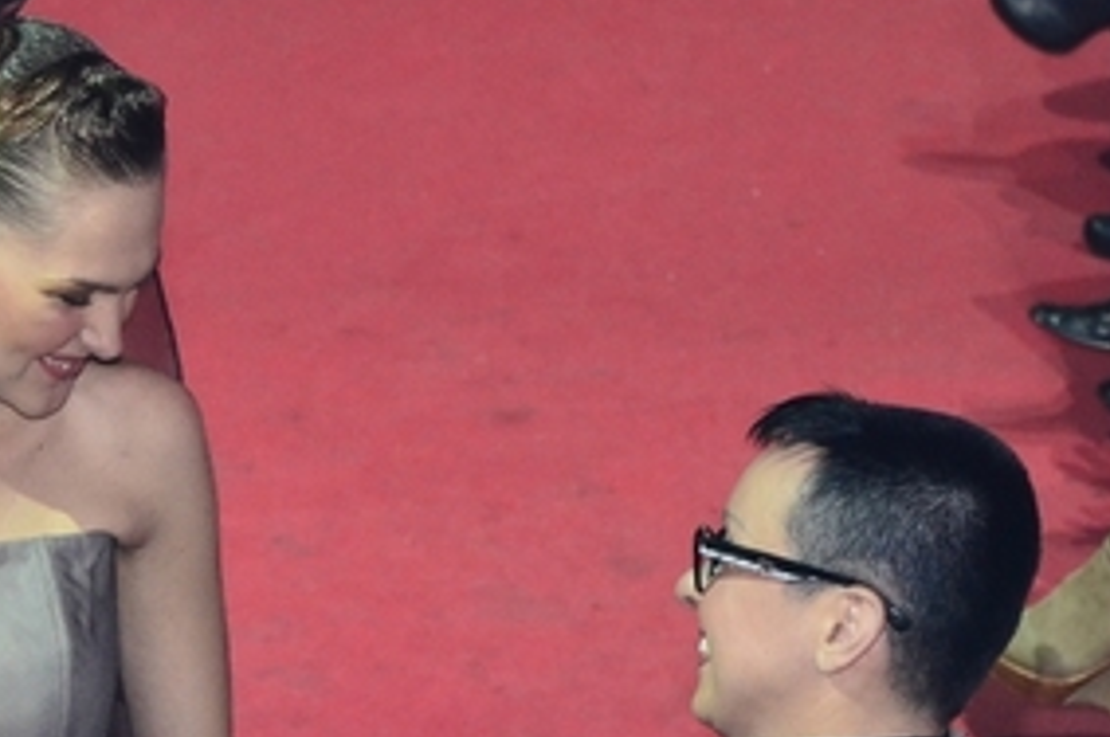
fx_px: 10883
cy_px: 666
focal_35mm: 353
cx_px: 159
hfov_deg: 5.8
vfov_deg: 3.9
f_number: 5.6
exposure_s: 1/125
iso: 1000
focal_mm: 85
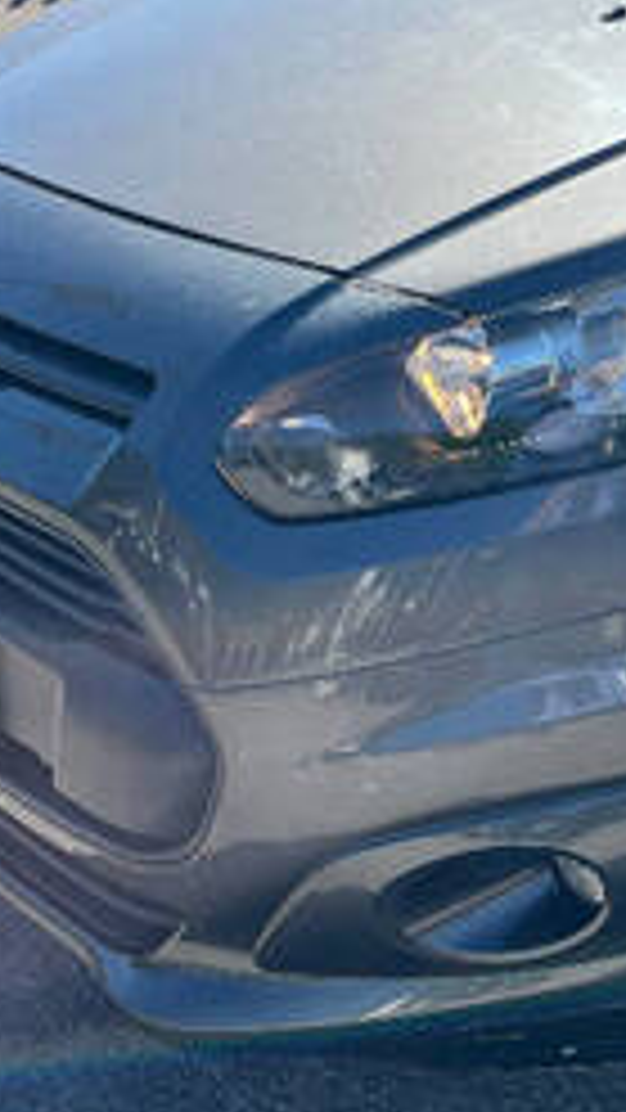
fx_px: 1917
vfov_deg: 31.6
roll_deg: +0.1
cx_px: 880
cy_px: 232
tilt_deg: -16.7
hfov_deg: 17.1
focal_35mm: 65
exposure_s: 1/2410
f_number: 1.6
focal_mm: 5.1
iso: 50
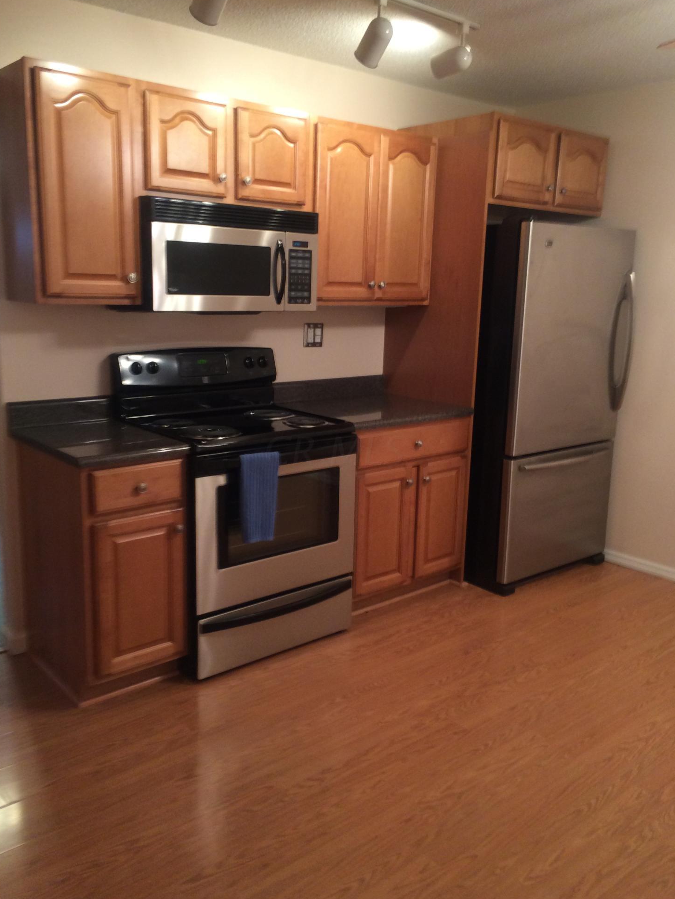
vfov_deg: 58.3
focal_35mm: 31
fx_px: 806
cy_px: 451
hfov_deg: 45.5
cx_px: 335
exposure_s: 1/30
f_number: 2.2
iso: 160
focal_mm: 4.12
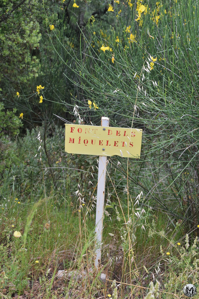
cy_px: 150
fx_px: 497
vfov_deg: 33.4
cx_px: 100
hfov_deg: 22.6
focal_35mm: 60
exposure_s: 1/200
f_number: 7.1
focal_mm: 40
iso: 400
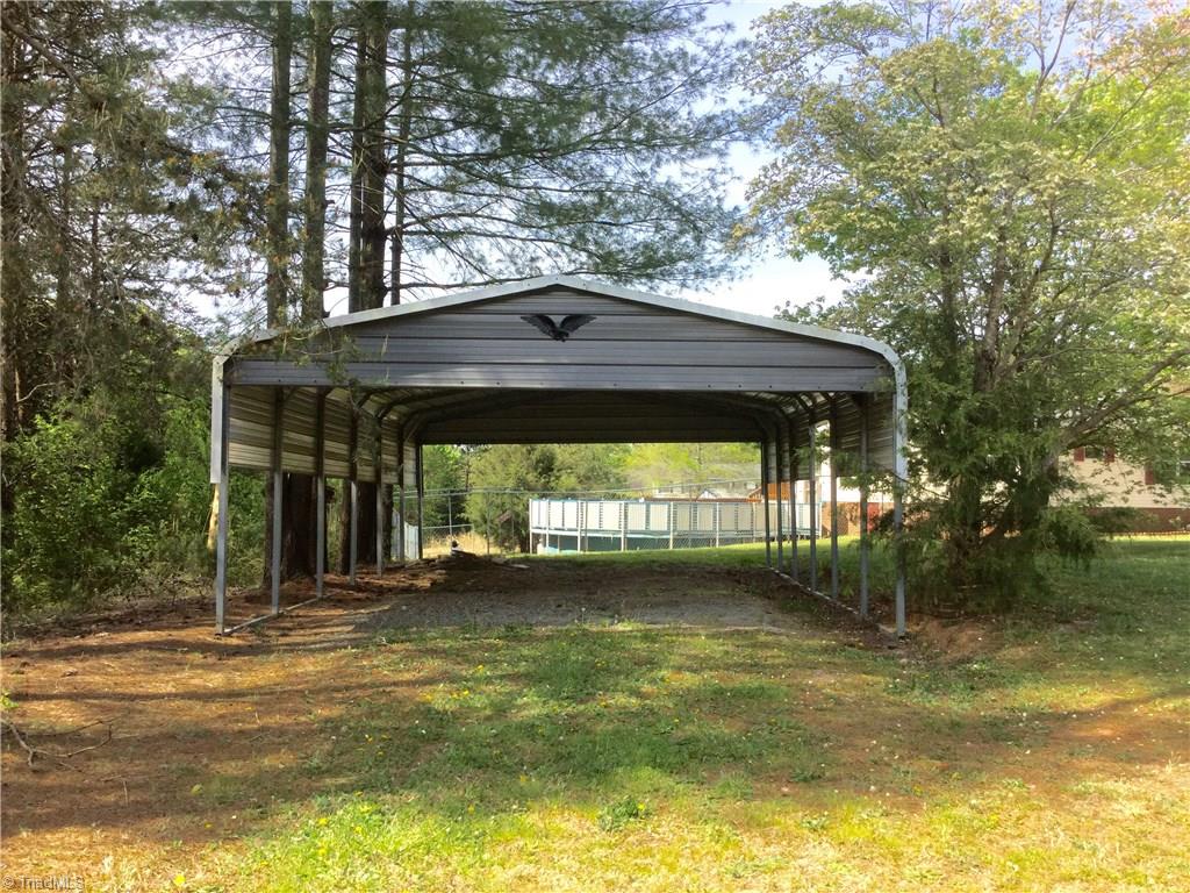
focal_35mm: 31
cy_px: 446
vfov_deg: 45.4
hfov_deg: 58.4
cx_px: 595
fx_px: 1066
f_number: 2.4
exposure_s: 1/566
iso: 25
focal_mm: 3.3
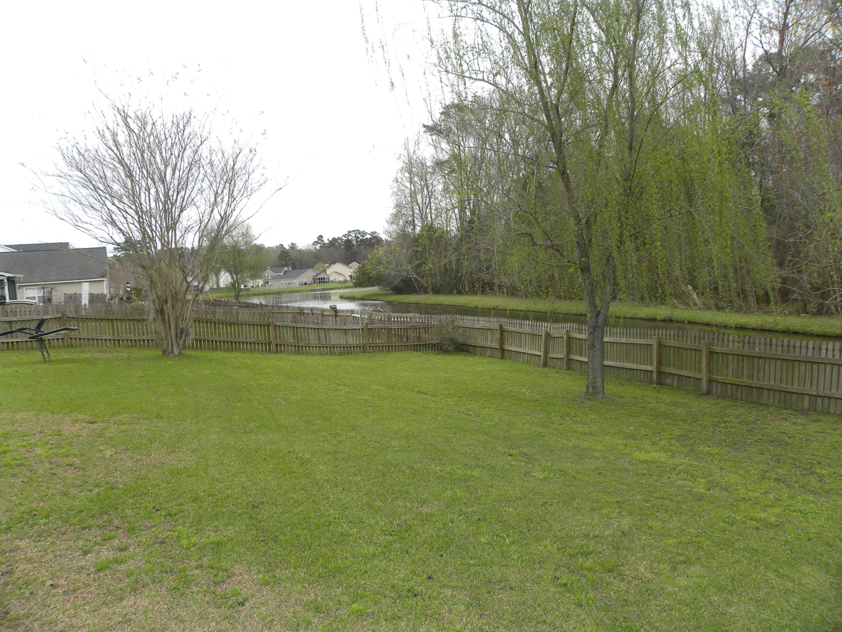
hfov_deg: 67.3
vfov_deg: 53.1
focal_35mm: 26
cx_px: 421
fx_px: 632
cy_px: 316
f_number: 4
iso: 91
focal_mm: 4.6
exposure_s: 1/207
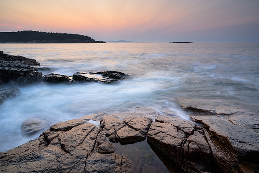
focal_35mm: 24
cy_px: 86
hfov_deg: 73.3
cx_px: 130
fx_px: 174
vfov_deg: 52.8
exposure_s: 3
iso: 32
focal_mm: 24
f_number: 13
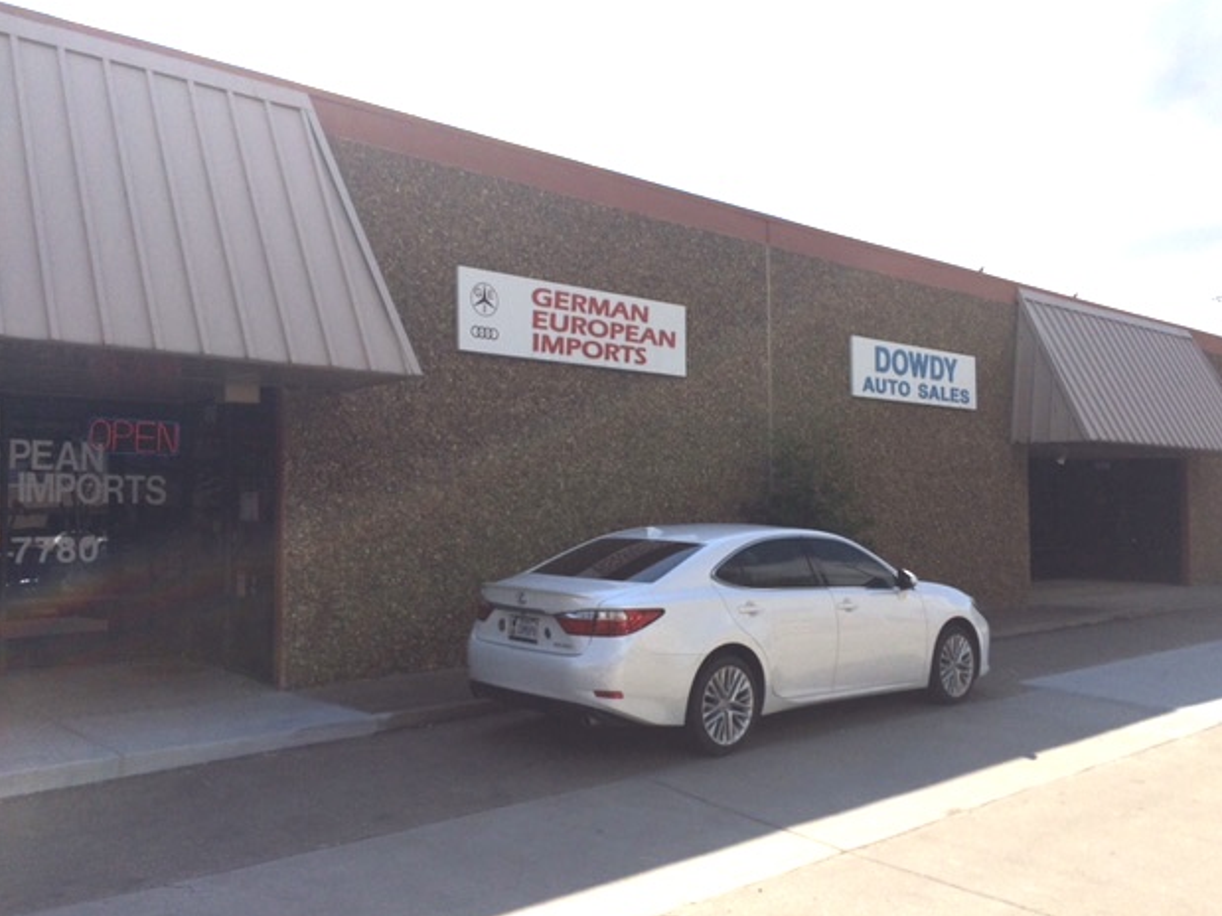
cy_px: 460
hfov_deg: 60.0
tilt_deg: +0.9
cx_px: 624
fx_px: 1059
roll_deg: +0.3
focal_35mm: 30
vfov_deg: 46.8
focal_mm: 4.15
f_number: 2.2
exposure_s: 1/4115
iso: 32
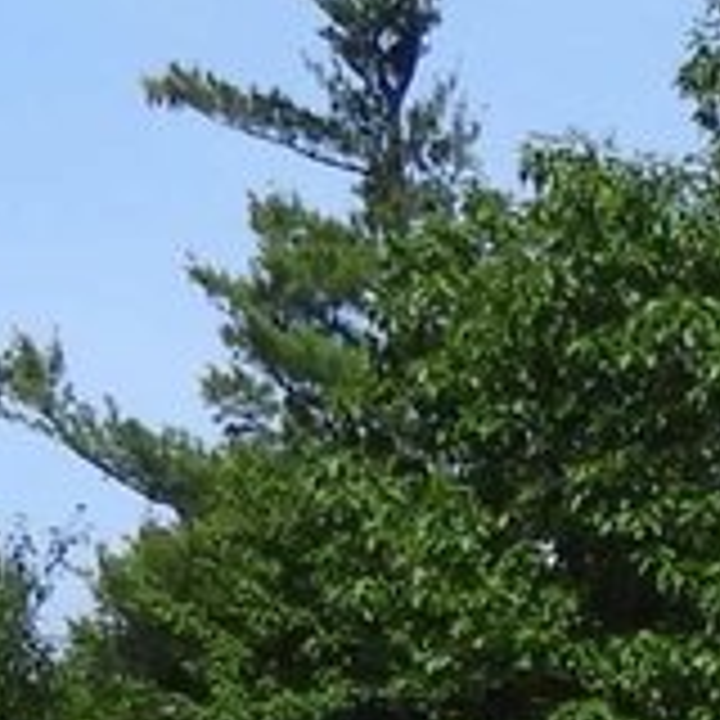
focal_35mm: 442
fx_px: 10401
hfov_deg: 3.8
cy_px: 1966
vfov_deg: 3.9
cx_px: 2403
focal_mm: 9
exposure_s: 1/1000
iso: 100
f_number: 4
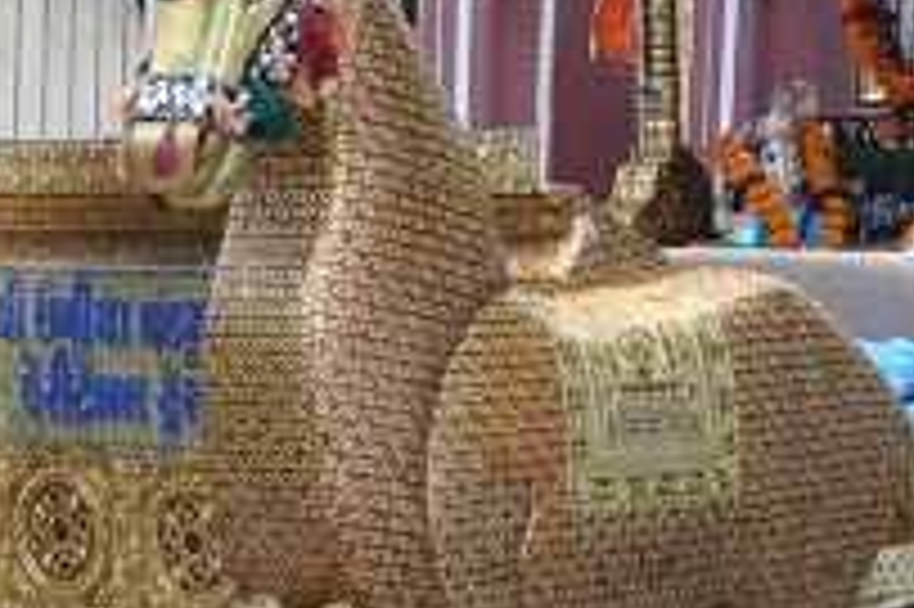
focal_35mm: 127
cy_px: 140
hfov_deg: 16.2
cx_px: 480
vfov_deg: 10.8
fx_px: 3214
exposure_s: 1/80
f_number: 4.5
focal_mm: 25
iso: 320
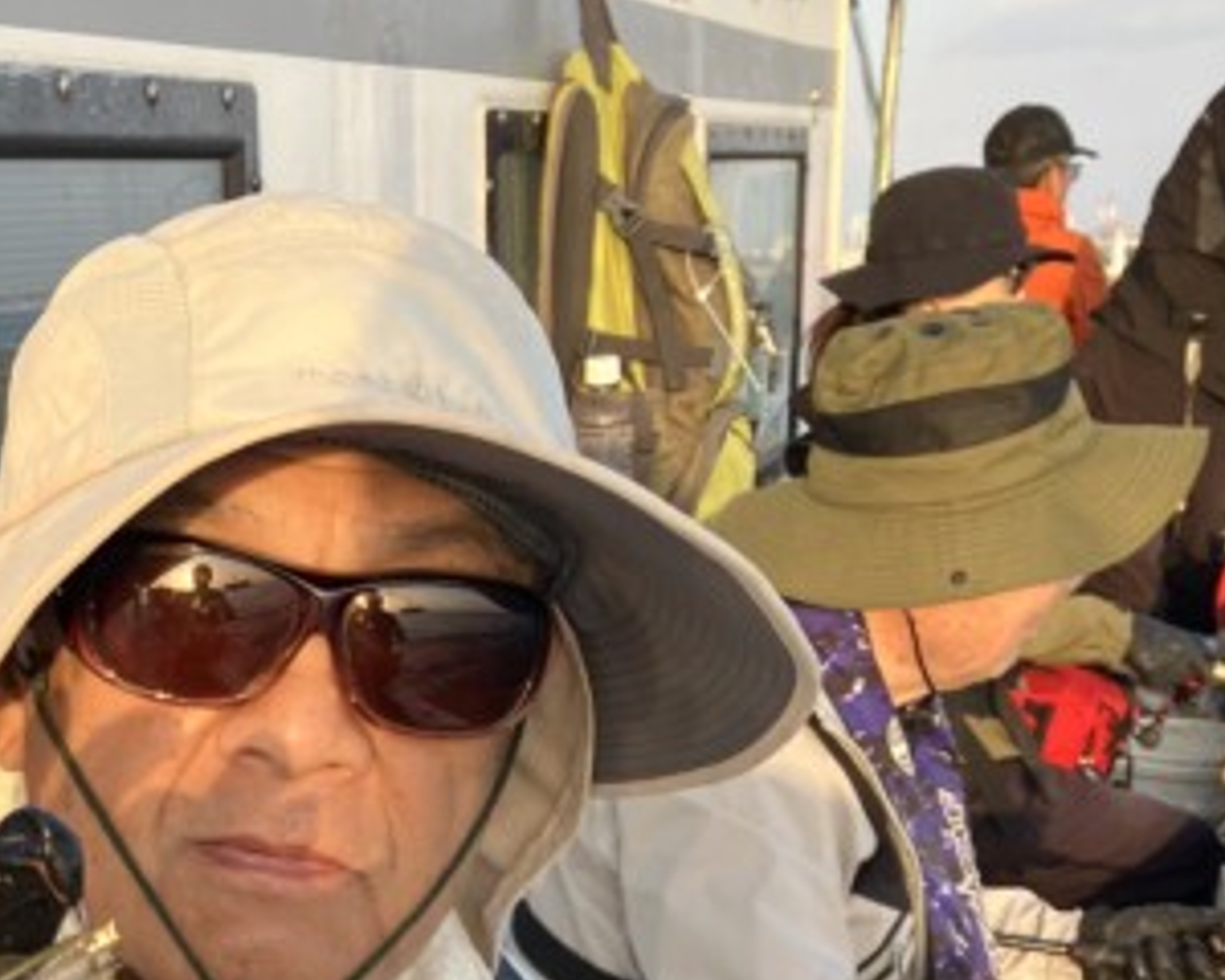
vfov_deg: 19.2
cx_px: 237
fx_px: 2647
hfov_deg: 25.6
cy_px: 1327
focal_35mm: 73
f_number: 1.8
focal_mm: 3.99
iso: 25
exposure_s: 1/224
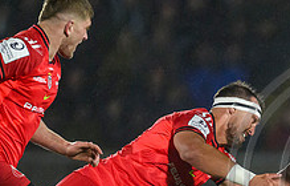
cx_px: 508
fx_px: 11805
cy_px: 278
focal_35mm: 1484
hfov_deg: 1.4
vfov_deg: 0.9
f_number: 3.2
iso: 5000
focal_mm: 400
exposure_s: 1/2500
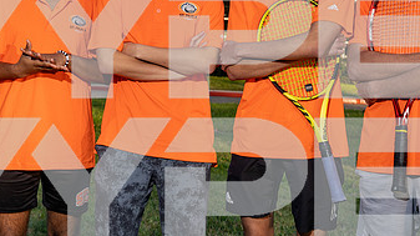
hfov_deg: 25.5
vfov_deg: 14.4
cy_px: 33
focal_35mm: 83
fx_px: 924
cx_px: 145
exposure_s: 1/250
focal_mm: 46
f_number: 5.6
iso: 250
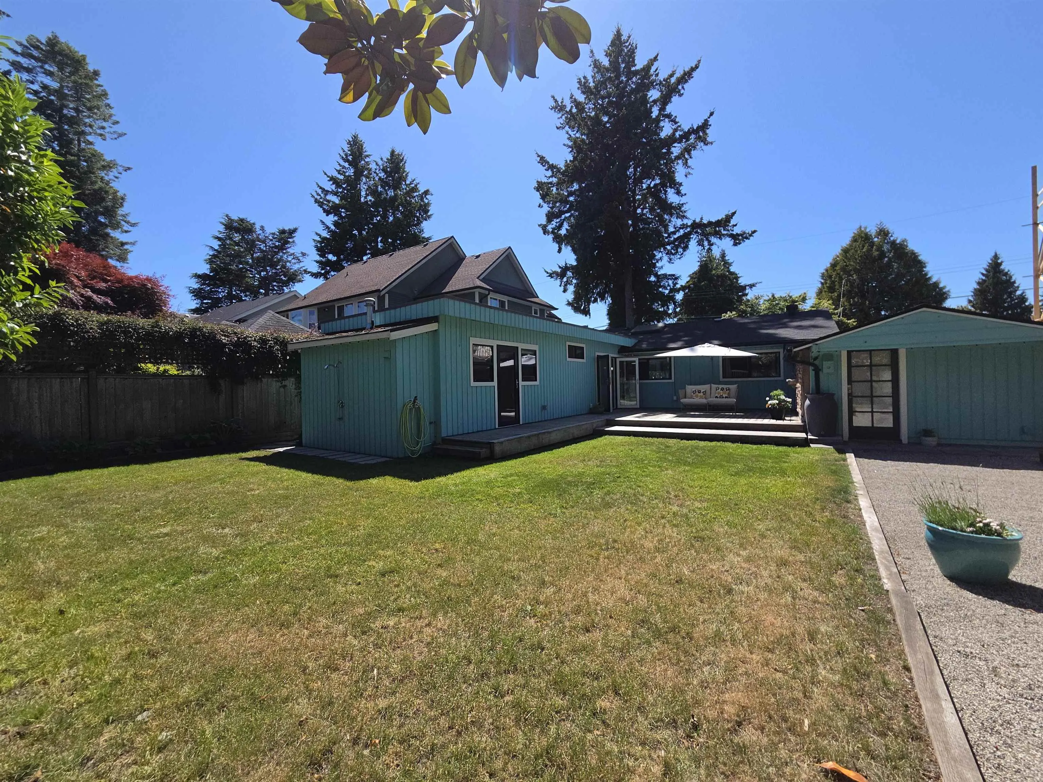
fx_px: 392
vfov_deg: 89.9
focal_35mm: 13
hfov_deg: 106.2
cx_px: 522
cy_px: 391
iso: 50
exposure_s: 1/1449
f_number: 2.2
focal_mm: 2.2
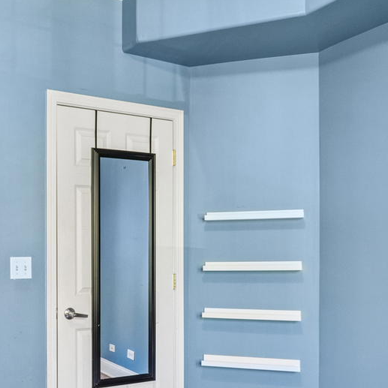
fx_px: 507
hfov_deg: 41.1
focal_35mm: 40
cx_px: 115
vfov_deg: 41.4
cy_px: 253
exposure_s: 1/8
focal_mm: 10
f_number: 8
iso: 400
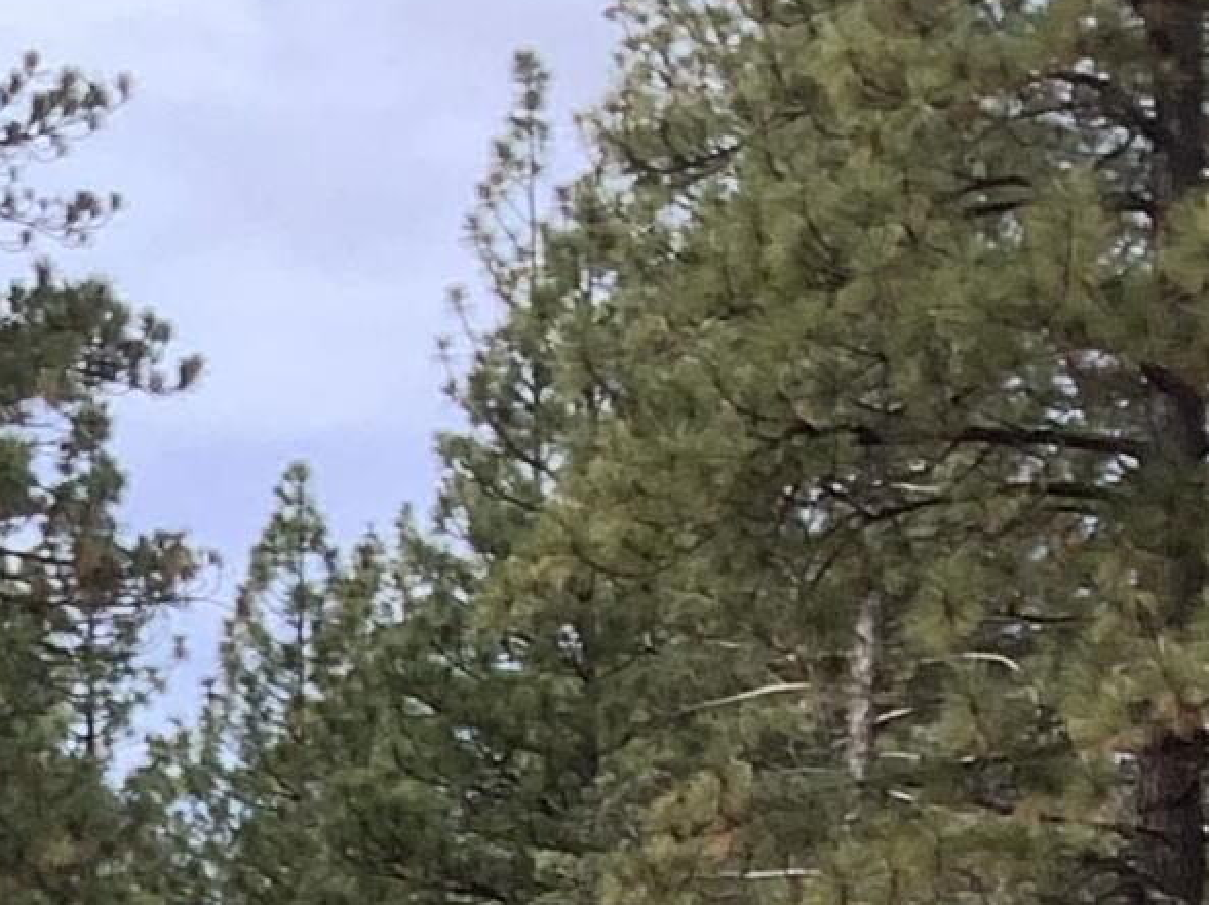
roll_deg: +0.3
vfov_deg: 8.6
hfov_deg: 10.8
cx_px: -1636
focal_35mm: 158
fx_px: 5515
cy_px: 2116
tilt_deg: +1.0
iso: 25
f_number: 2.4
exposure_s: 1/612
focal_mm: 3.3
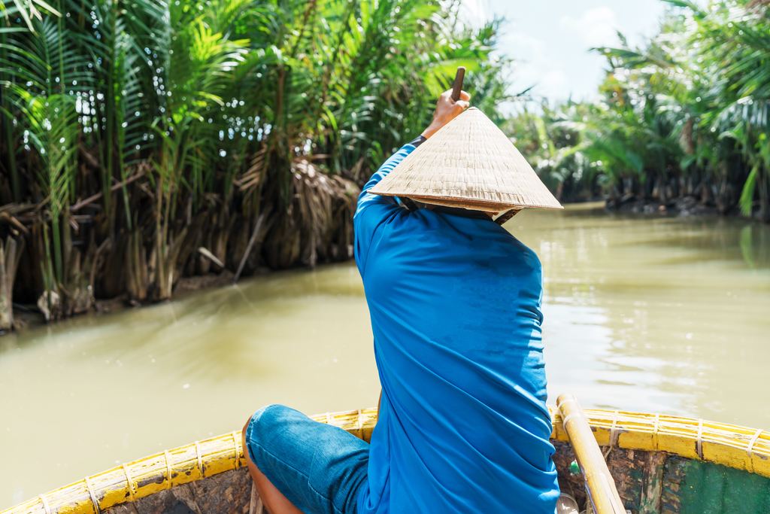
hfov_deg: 73.7
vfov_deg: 53.1
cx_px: 385
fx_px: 513
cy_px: 257
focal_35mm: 24
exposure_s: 1/1000
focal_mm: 24
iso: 100
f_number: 2.8
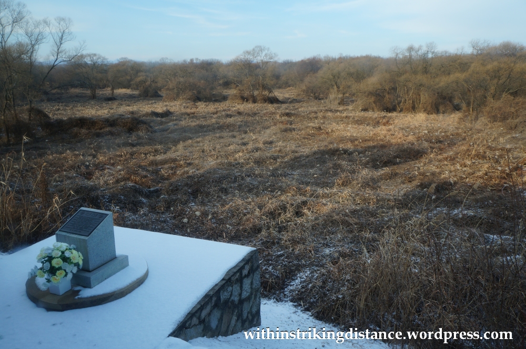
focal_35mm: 27
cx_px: 263
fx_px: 394
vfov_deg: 47.8
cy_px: 174
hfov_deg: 67.4
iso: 200
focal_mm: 18
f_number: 9
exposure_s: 1/100
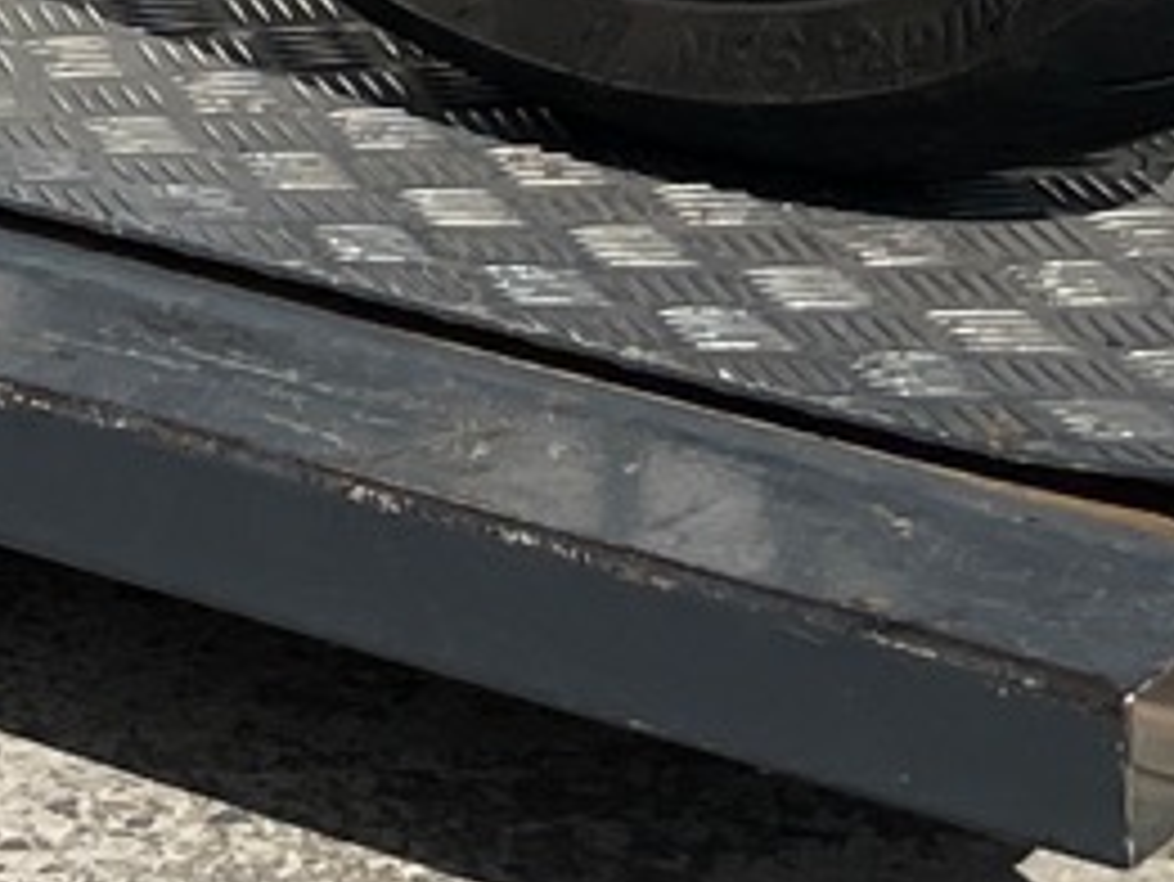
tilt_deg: -3.8
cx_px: -940
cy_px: -1534
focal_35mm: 179
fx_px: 6074
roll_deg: +1.1
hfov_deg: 10.4
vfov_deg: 7.5
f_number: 1.6
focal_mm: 4.2
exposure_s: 1/8403
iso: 32
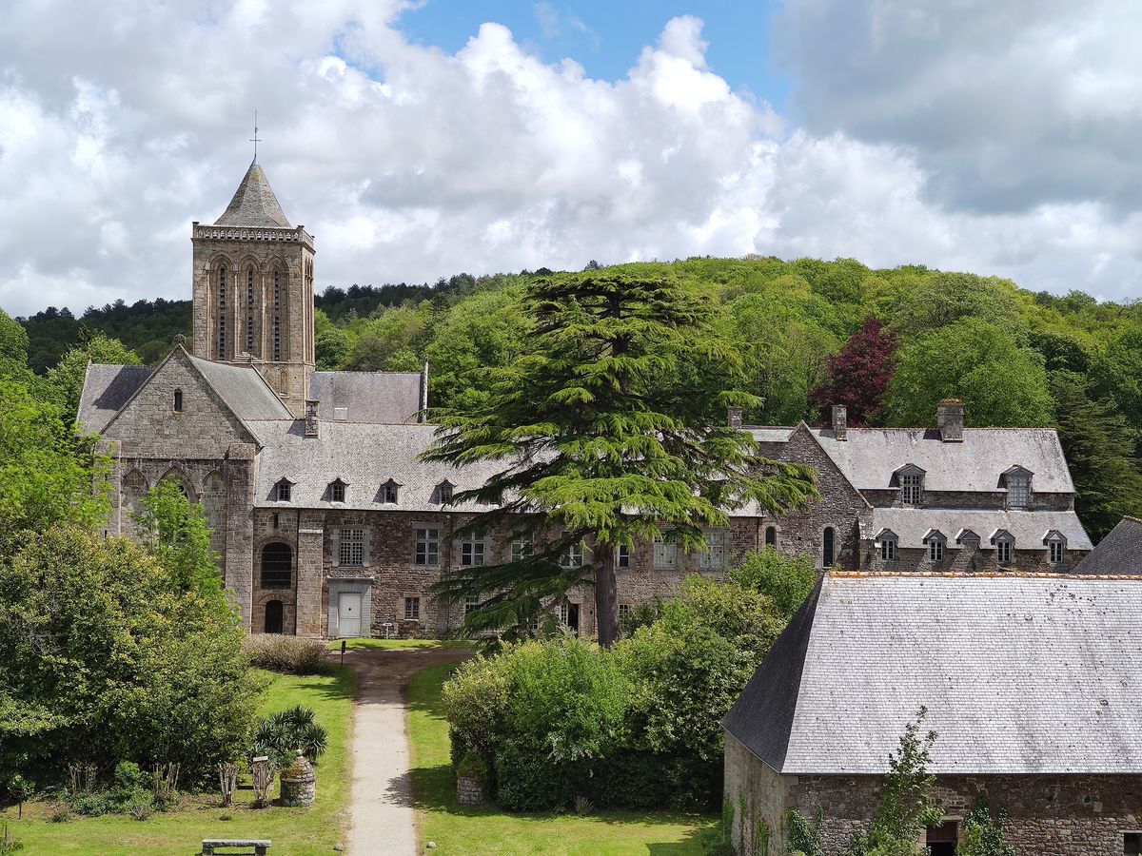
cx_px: 571
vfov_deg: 35.1
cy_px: 428
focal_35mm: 41
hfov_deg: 45.8
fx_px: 1353
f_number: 2
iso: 100
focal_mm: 8.16
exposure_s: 1/1997
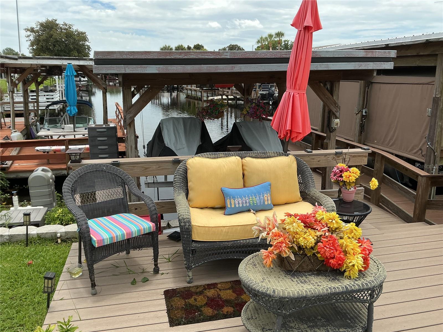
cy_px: 166
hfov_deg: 61.7
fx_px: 371
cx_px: 222
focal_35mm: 29
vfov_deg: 48.2
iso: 25
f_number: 1.8
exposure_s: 1/1675
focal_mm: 3
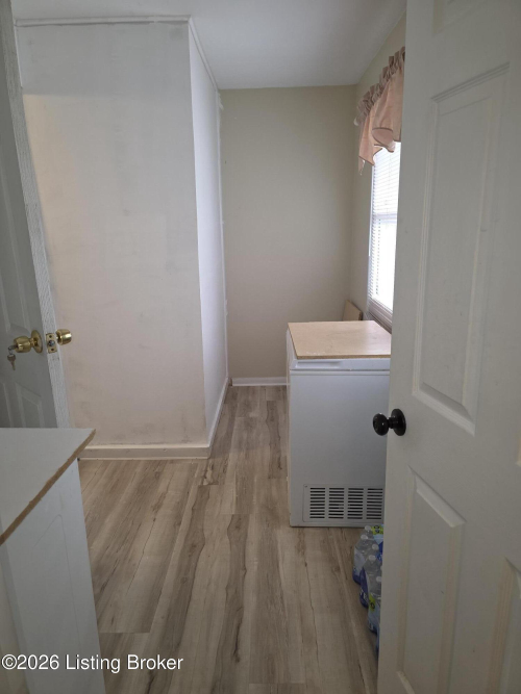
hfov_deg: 58.9
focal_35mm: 23
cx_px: 260
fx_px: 462
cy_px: 347
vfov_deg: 73.9
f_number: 1.7
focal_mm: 6.3
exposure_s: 1/60
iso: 64
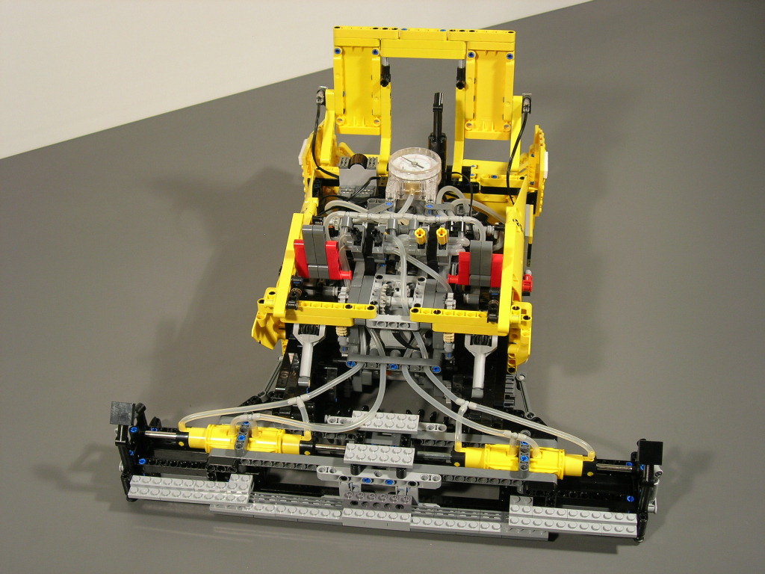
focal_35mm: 51
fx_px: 1127
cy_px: 287
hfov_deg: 37.5
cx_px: 382
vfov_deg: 28.6
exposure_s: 1/27.4
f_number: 3.2
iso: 64
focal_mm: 10.6
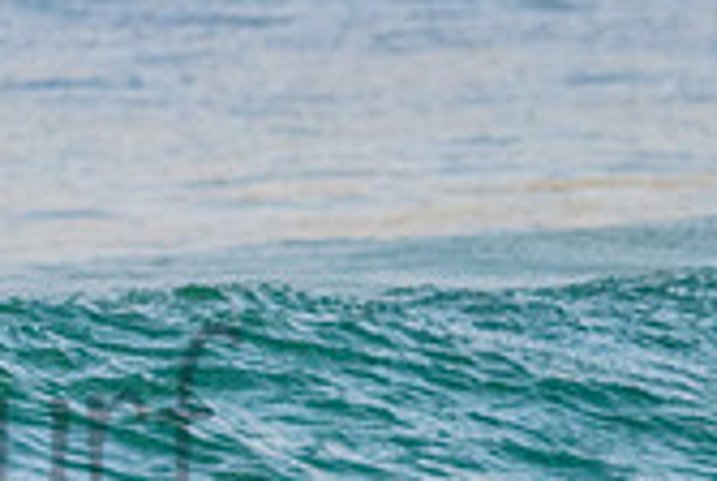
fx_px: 31823
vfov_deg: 0.9
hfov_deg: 1.3
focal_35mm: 1595
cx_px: -172
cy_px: 414
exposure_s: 1/2000
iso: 2800
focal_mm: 460
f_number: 10
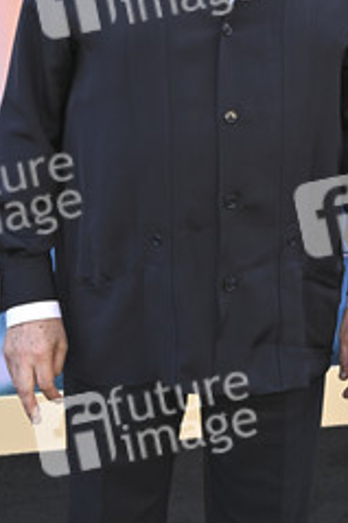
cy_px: 96
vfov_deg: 17.8
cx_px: 208
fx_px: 1655
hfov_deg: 12.0
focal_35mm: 114
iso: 640
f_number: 7.1
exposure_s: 1/320
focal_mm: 68
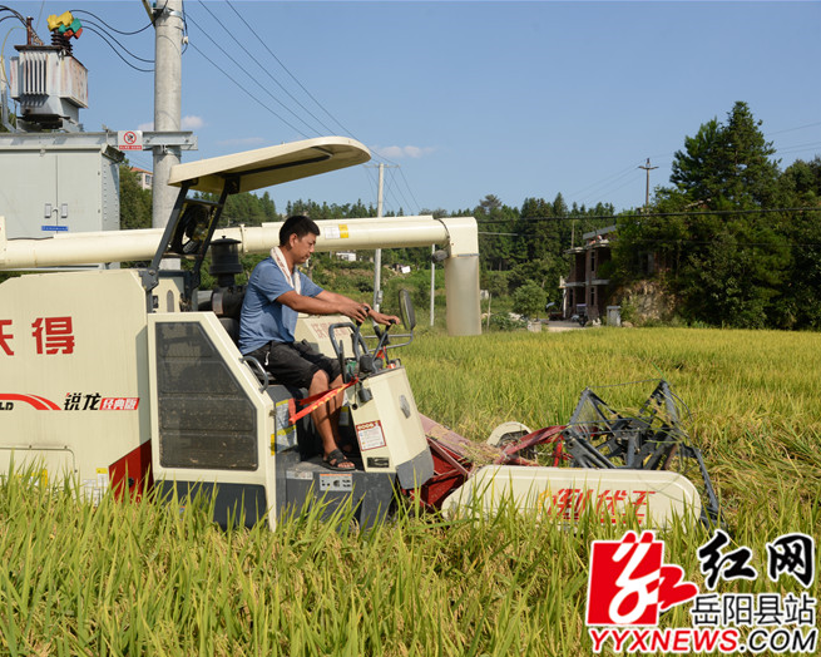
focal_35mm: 39
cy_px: 334
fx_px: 948
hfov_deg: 46.6
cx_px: 328
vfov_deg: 38.2
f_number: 8
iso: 100
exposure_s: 1/250
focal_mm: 34
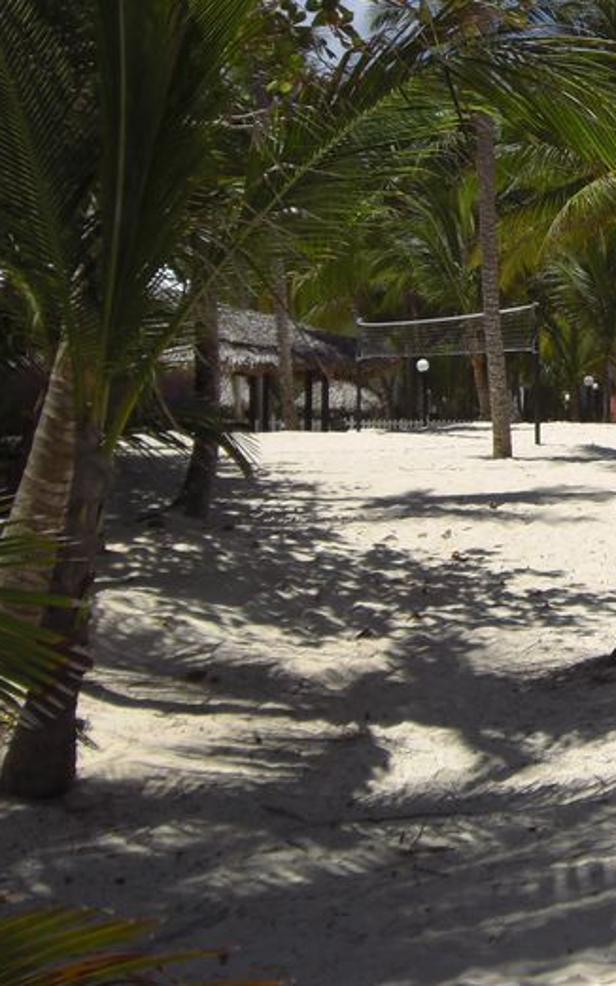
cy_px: 266
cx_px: 792
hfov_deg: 15.7
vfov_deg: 25.9
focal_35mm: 79
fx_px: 2123
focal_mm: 6.2
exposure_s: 1/250
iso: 64
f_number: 8
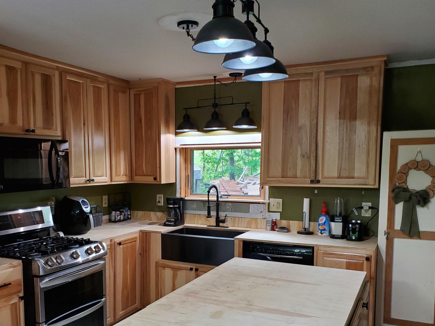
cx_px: 185
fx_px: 427
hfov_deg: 53.7
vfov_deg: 41.4
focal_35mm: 34
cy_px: 213
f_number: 2.4
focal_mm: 4.3
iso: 250
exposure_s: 1/39
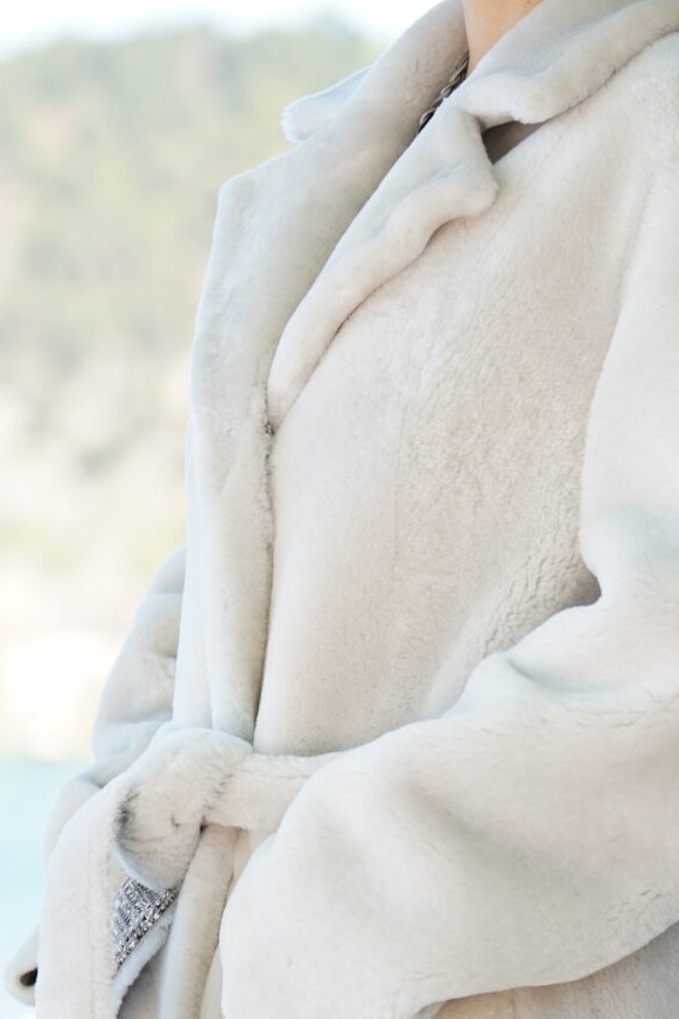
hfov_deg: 6.6
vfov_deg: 9.9
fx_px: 5858
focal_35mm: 207
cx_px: 548
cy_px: 859
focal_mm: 70
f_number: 2.8
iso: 125
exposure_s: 1/250
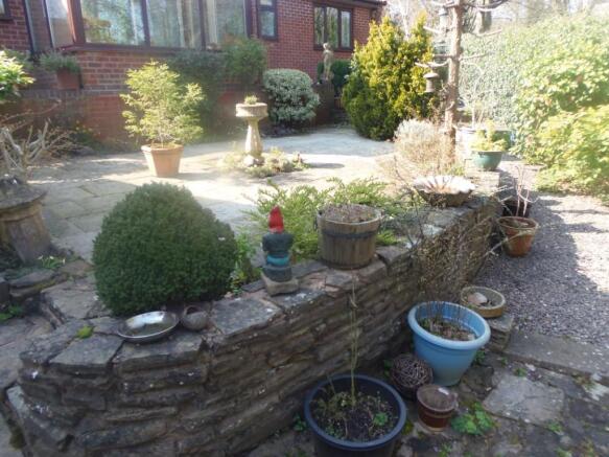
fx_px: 422
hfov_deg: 71.6
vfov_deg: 56.8
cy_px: 228
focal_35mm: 24
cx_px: 304
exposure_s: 1/100
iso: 64
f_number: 2.9
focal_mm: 4.3
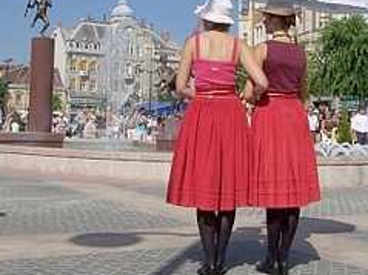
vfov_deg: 25.5
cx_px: 172
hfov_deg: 33.8
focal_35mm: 57
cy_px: 86
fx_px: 606
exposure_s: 1/1000
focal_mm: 5.6
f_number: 5.6
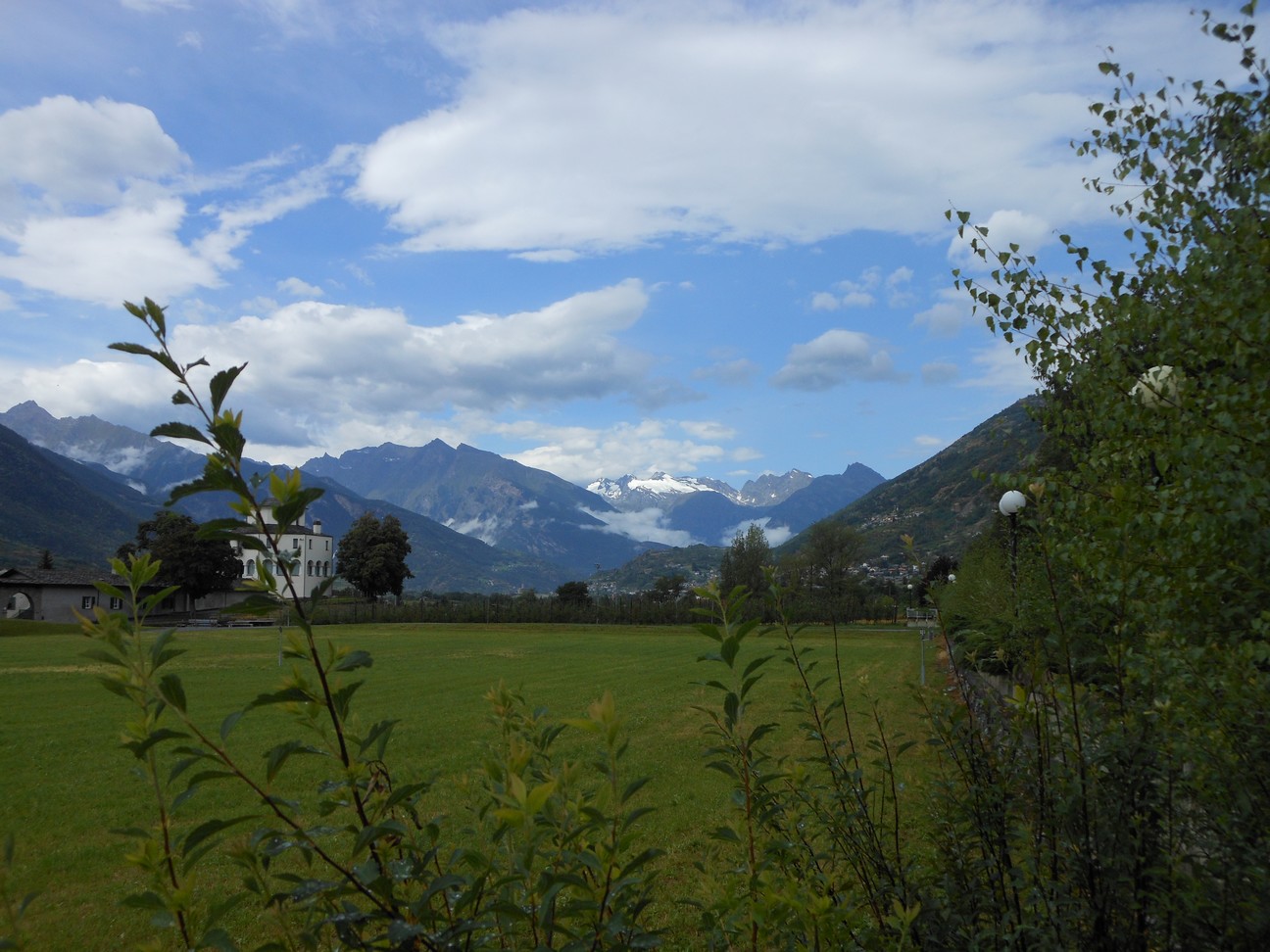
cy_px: 476
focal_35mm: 33
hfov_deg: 55.4
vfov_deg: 42.9
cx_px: 635
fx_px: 1211
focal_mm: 6
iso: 80
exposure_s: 1/1250
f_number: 3.5
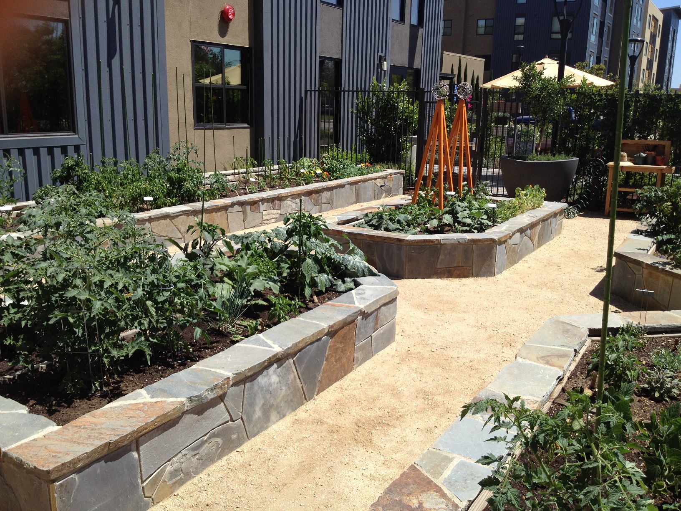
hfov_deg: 52.6
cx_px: 340
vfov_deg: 40.7
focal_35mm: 35
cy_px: 256
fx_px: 689
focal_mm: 4.28
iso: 50
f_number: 2.4
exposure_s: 1/1783
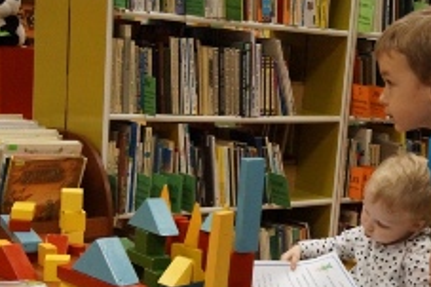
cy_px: 220
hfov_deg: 26.0
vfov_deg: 17.6
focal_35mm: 77
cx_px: 330
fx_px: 921
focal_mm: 26
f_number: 5
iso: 2500
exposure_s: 1/100
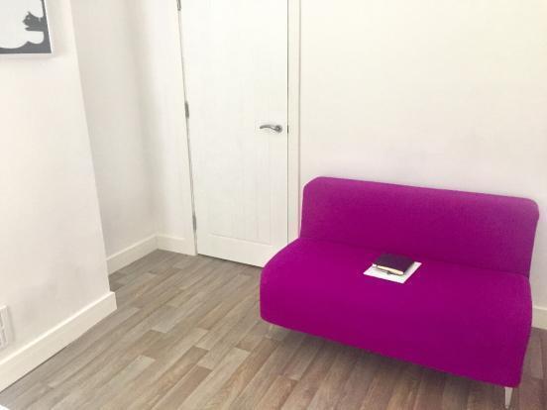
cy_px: 205
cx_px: 274
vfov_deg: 48.2
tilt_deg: -16.6
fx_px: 458
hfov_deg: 61.7
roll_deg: -0.9
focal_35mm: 29
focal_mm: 4.15
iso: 125
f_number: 2.2
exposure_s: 1/17
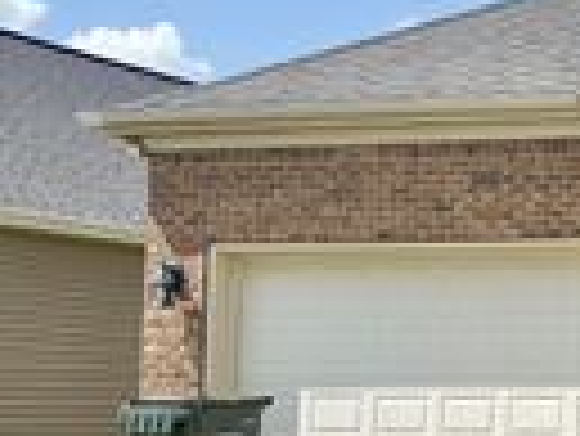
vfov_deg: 14.6
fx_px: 1694
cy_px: 294
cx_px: 908
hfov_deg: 17.2
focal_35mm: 101
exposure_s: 1/4630
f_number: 1.6
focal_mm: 5.96
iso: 50
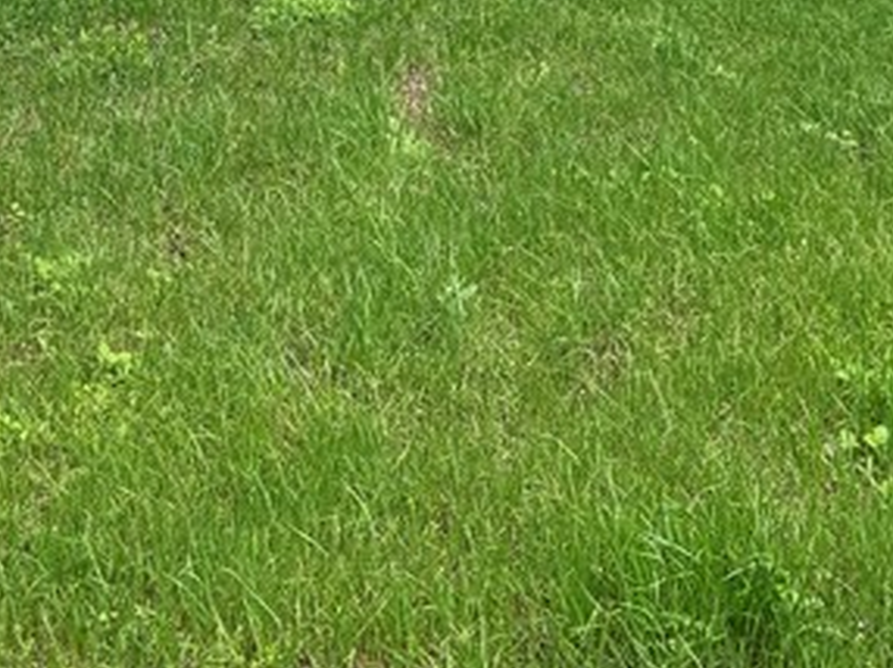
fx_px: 2217
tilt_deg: -3.5
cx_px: 259
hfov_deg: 22.6
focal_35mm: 86
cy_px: -406
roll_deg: -1.2
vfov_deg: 15.5
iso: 80
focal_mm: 6.76
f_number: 1.78
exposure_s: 1/305
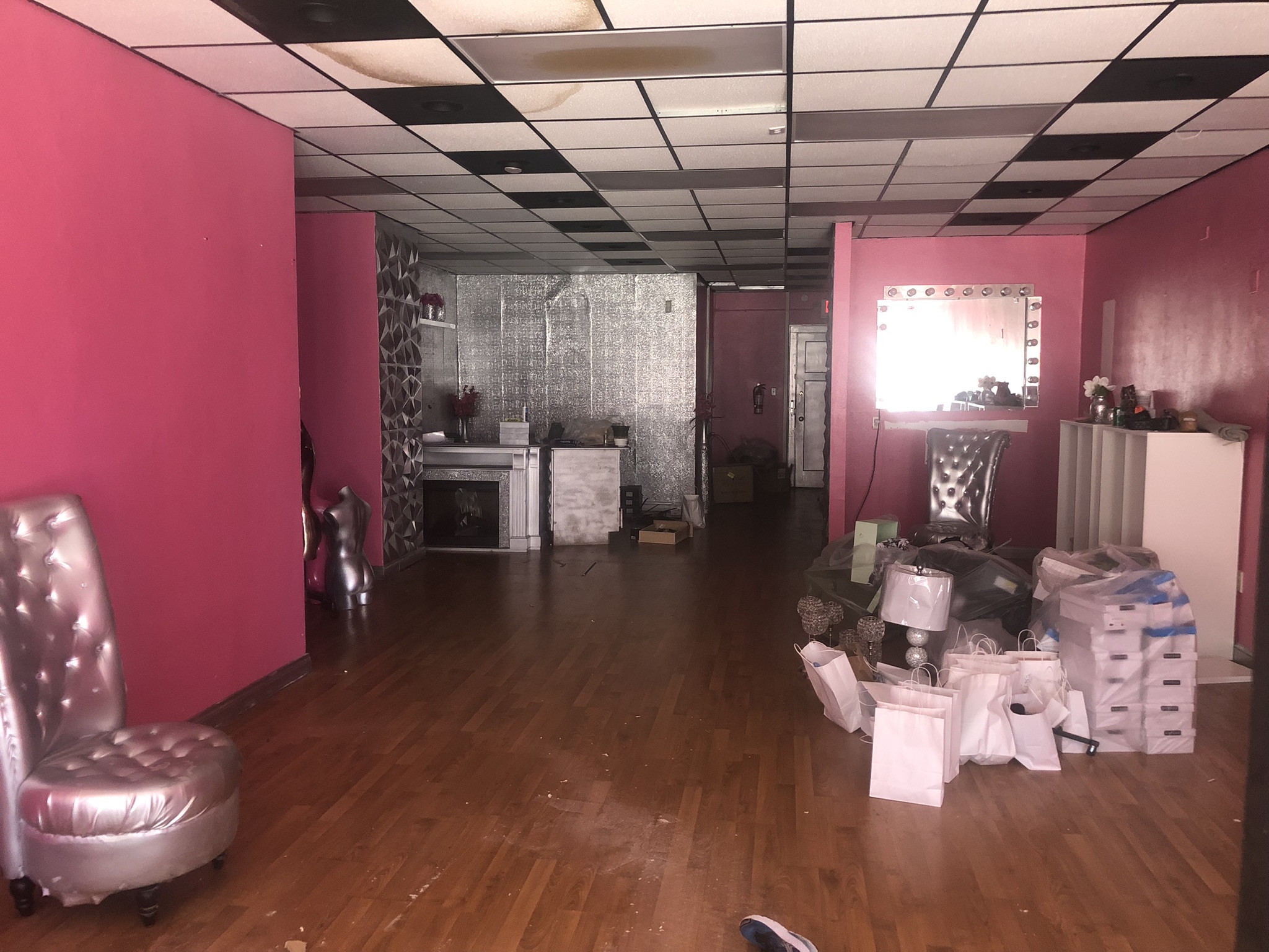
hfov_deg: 63.4
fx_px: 1026
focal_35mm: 28
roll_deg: +1.3
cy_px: 476
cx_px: 634
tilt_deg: -4.5
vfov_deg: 49.7
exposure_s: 1/15
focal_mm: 4
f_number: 1.8
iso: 64
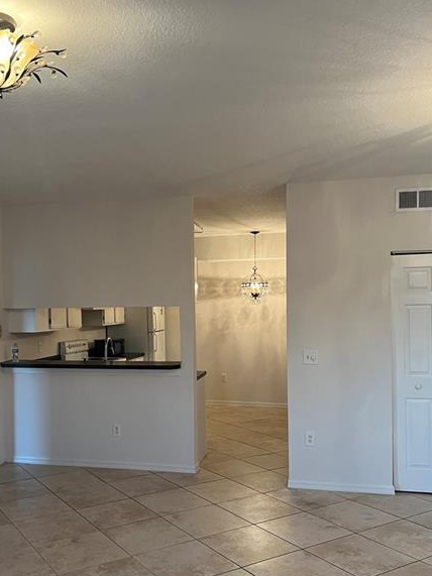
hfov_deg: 40.4
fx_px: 583
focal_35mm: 35
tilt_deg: -0.5
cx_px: 165
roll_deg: +0.4
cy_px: 314
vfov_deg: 52.6
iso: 125
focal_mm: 5.7
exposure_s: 1/60
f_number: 1.5
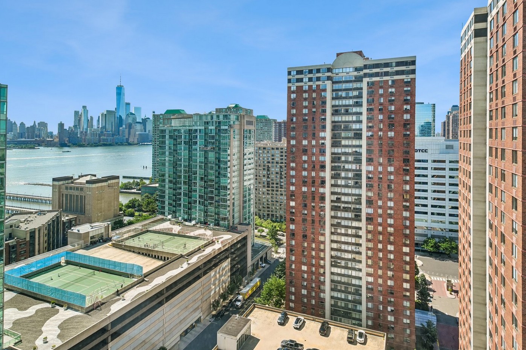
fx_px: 263
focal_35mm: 18
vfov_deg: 67.3
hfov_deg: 89.7
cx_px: 290
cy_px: 189
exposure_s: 1/160
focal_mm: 14
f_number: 7.1
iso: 400
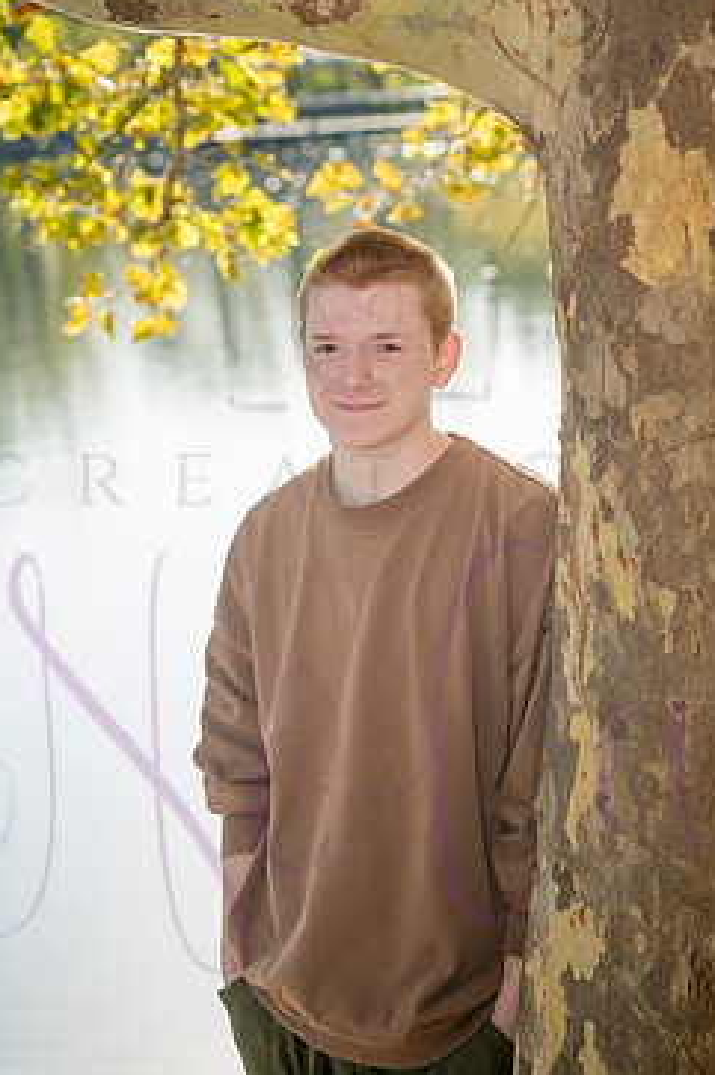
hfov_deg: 12.8
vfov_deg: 19.1
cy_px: 585
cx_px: 371
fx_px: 3191
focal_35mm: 107
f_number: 5.6
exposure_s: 1/640
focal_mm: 86
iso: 400
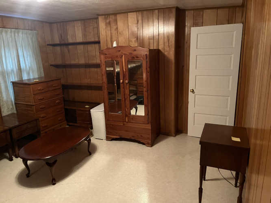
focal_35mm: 26
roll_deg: +2.6
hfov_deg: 67.3
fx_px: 204
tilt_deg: -10.5
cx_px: 136
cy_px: 102
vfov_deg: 53.0
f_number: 1.6
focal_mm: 5.1
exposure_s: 1/30
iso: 640
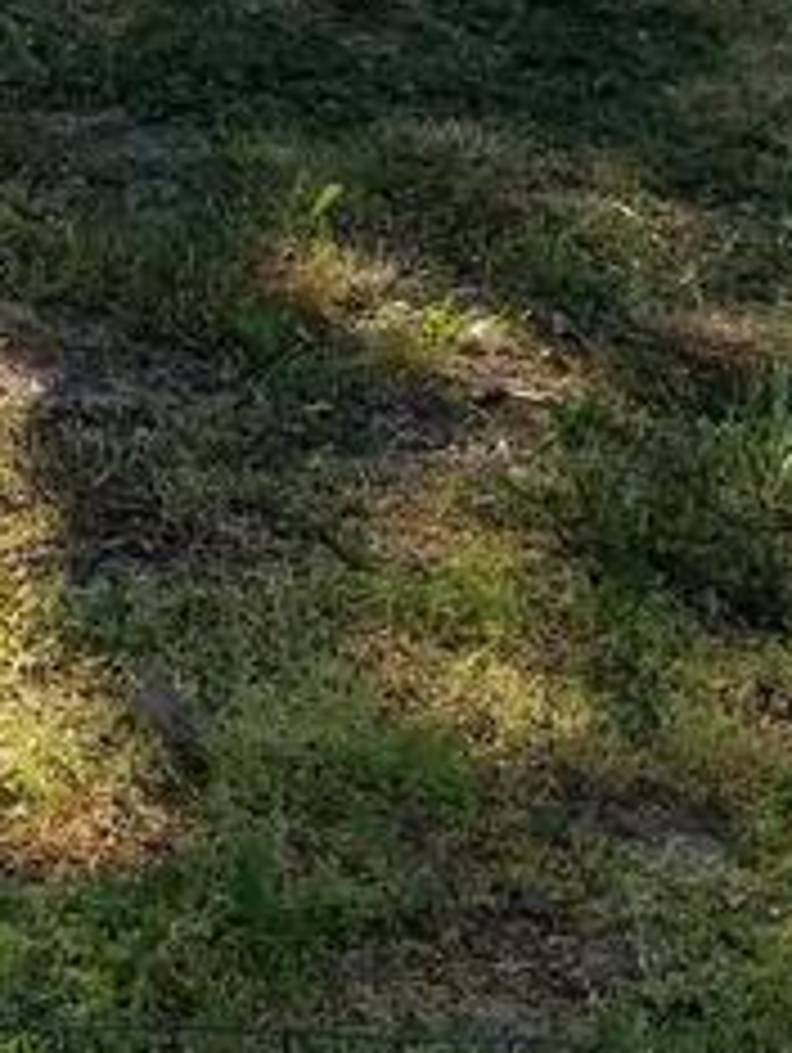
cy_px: -477
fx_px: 3654
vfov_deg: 15.3
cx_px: -850
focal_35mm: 120
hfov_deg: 11.1
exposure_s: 1/415
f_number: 1.7
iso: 50
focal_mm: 4.25
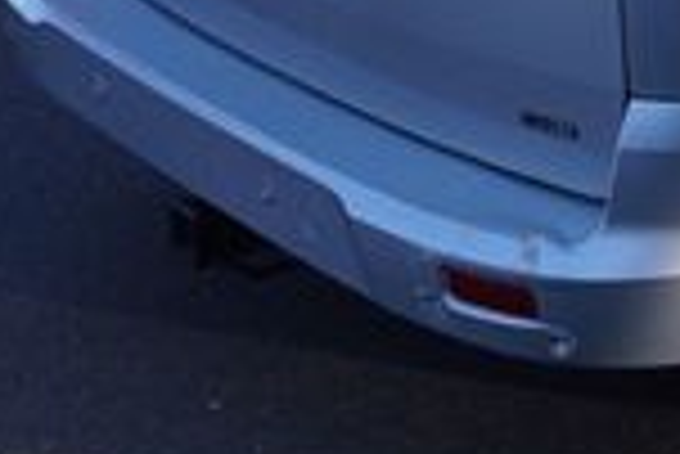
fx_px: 2401
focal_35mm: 127
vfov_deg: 10.3
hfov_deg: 14.8
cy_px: -324
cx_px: 1054
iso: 100
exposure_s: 1/100
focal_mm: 20
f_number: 7.1
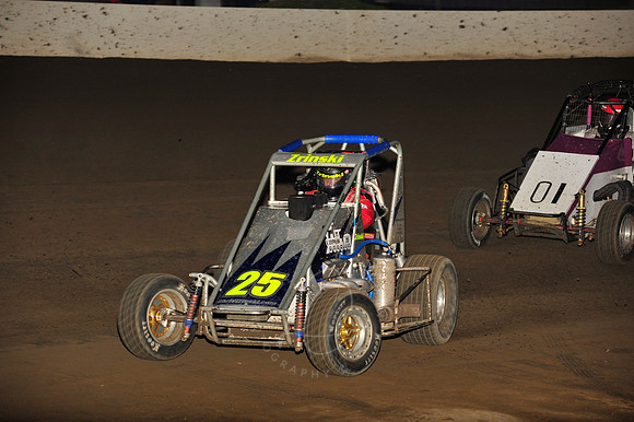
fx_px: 2552
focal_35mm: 145
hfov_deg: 14.2
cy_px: 211
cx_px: 317
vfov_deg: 9.5
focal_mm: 145
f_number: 6.3
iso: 800
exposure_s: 1/320
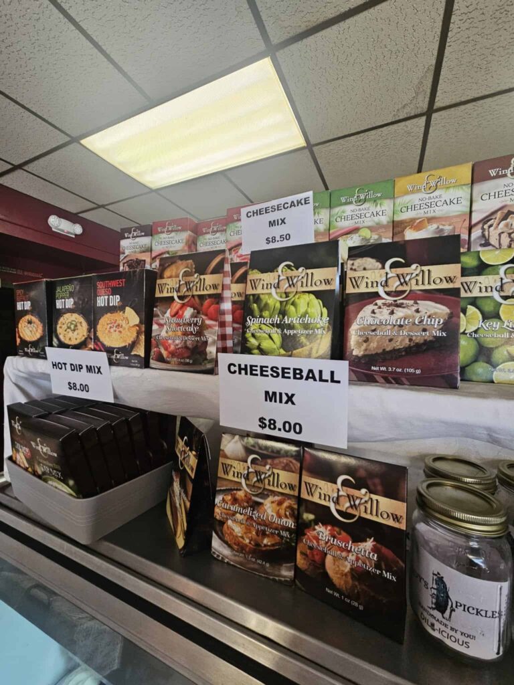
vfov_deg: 106.2
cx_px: 257
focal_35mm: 13
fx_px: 257
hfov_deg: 89.9
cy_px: 342
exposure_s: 1/60
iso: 320
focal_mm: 2.2
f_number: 2.2
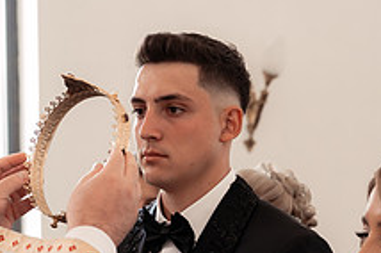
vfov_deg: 12.9
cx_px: 167
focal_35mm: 103
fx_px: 1088
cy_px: 310
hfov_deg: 19.8
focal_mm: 38
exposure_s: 1/250
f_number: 3.2
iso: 1600
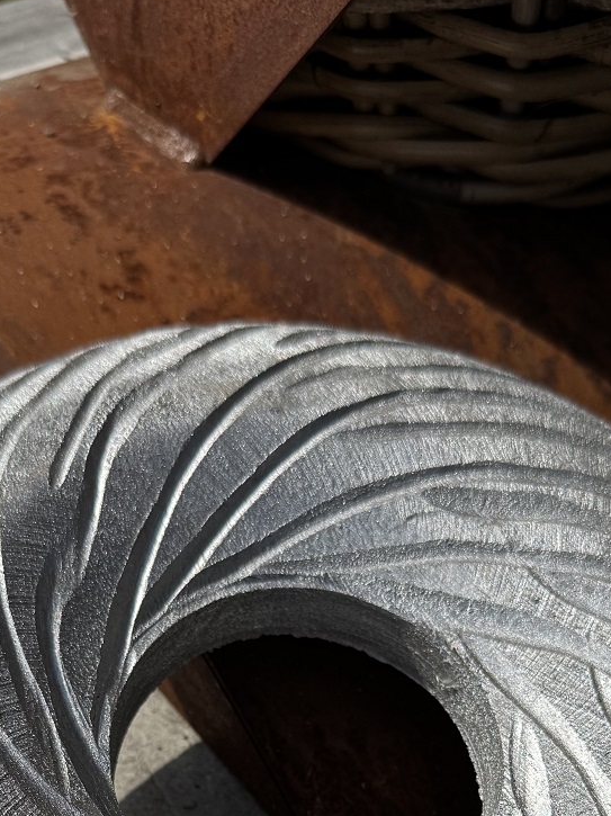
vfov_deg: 32.4
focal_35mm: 53
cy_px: 872
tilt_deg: -50.8
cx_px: 289
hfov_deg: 27.5
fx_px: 1248
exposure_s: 1/10417
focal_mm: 6.76
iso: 80
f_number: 1.78
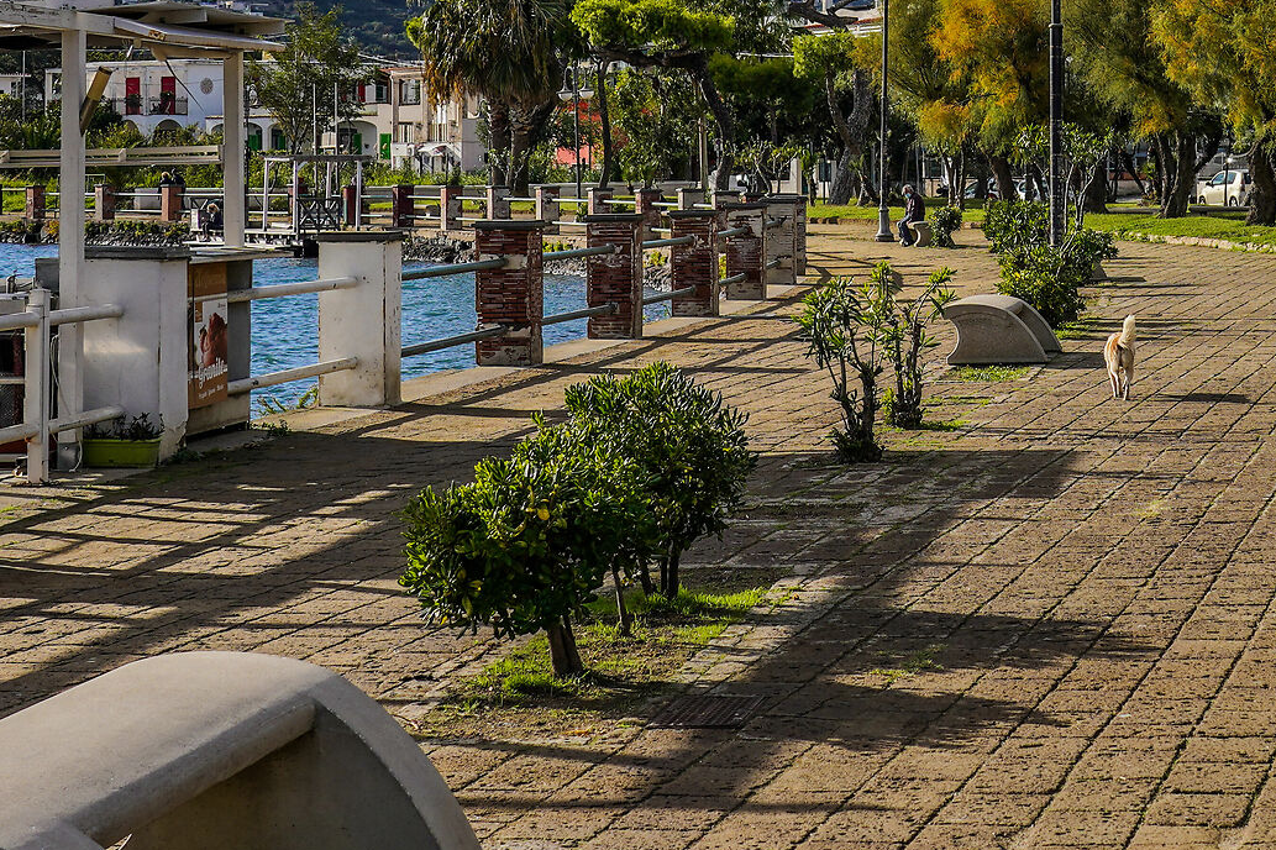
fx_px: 3047
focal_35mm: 86
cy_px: 46
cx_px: 1018
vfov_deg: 15.6
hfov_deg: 23.3
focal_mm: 25
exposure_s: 1/640
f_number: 5.6
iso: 100
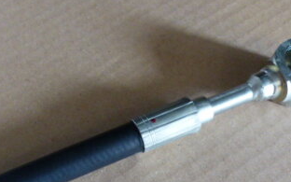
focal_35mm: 53
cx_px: 92
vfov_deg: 23.8
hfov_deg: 37.7
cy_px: 161
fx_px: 420
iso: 400
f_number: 2.8
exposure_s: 1/50
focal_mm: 4.5
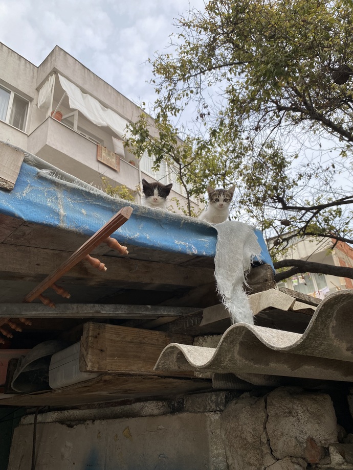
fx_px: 354
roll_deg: +5.0
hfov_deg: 53.1
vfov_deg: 67.3
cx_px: 176
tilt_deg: +26.5
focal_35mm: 26
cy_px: 235
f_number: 1.8
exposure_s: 1/293
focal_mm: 4.25
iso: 32
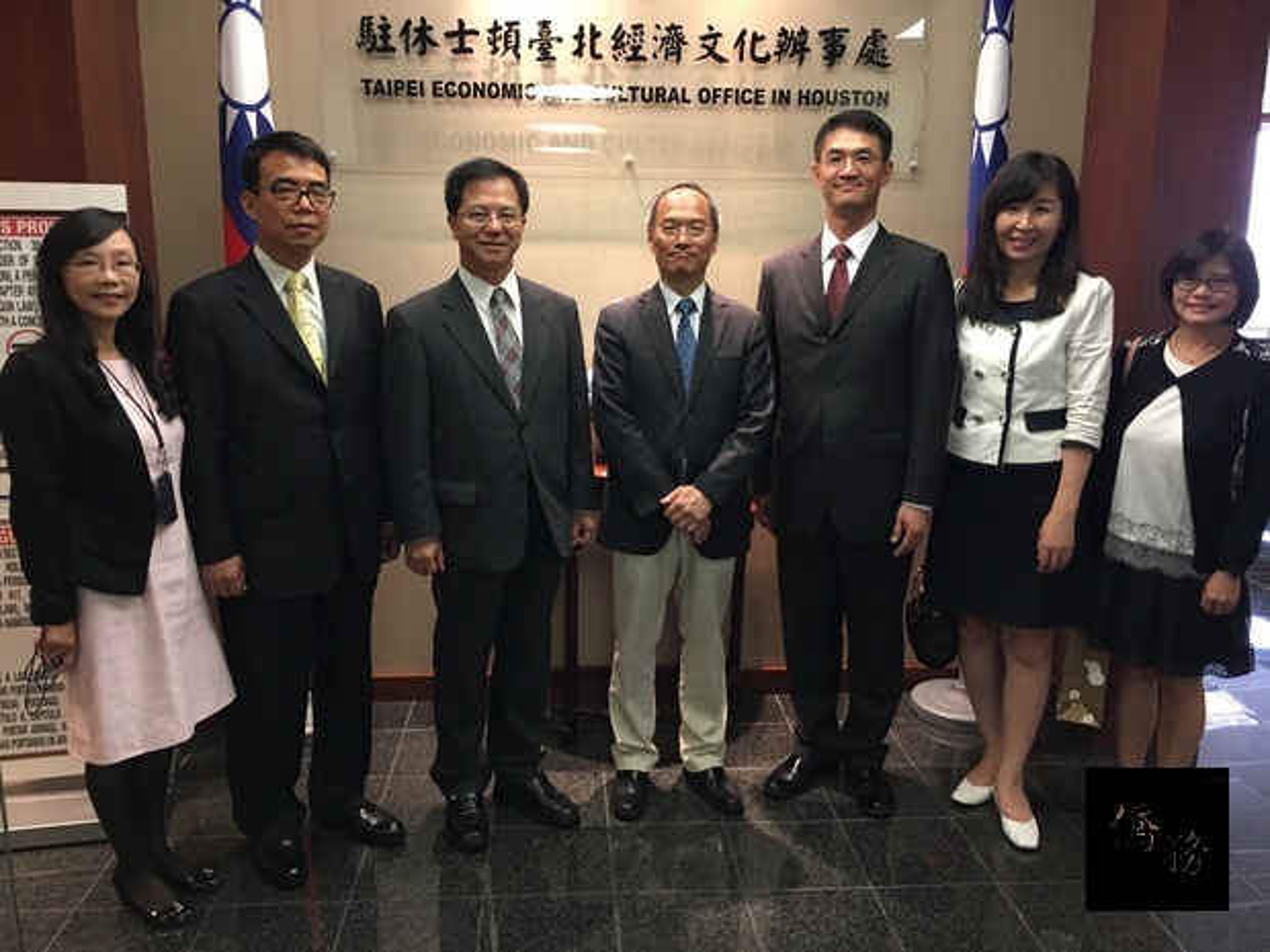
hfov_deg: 61.7
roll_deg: -1.2
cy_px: 476
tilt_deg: -10.5
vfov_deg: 48.2
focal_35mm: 29
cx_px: 635
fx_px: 1064
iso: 80
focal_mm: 4.15
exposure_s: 1/10
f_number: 2.2
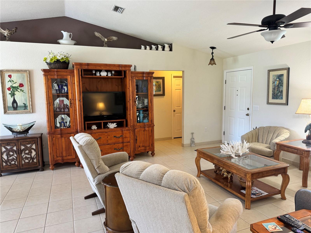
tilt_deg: -7.8
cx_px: 156
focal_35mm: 24
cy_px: 116
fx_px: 216
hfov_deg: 71.6
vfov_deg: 56.8
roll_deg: +0.6
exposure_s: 1/60
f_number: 1.78
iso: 160
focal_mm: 6.76
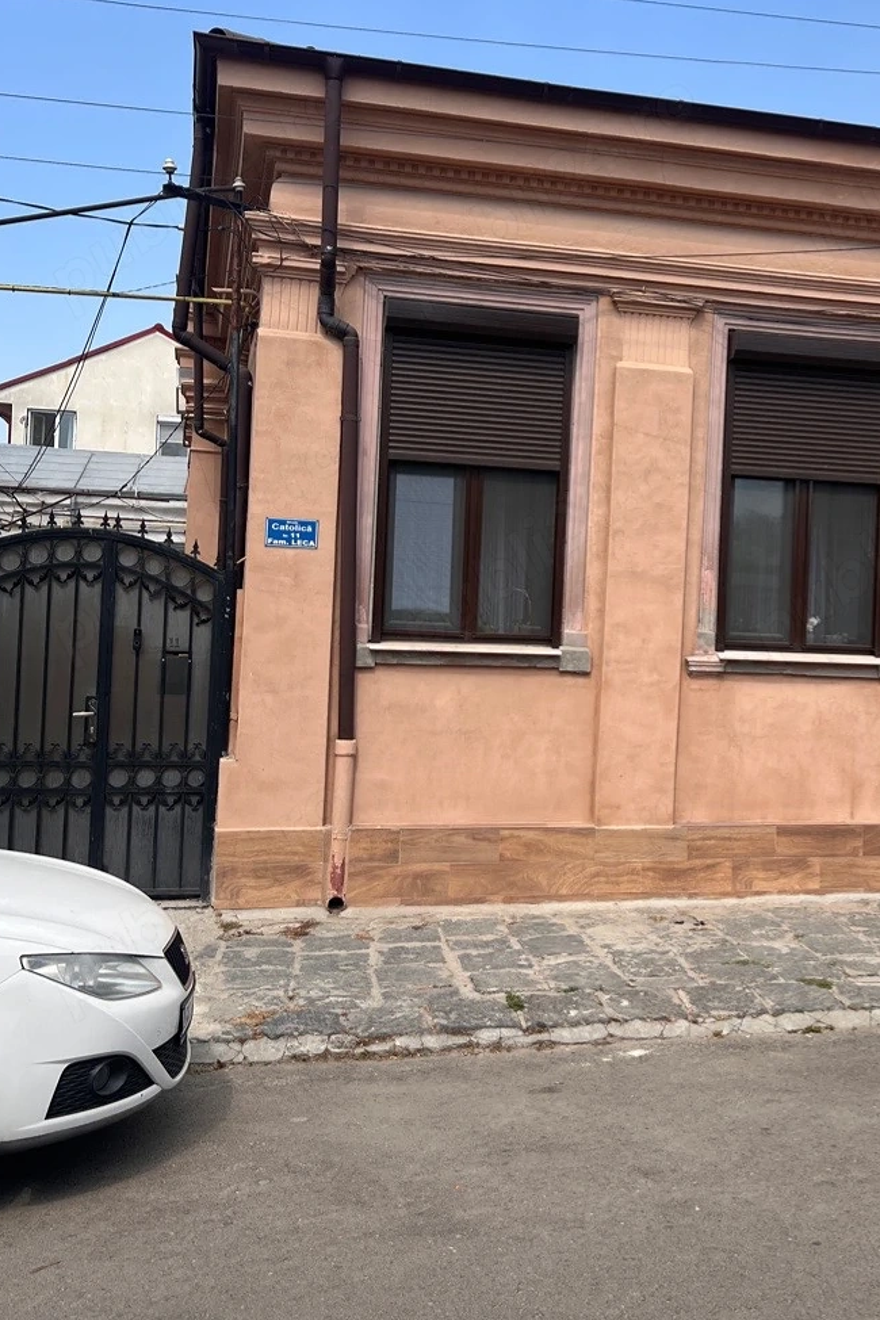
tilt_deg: +2.0
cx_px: 638
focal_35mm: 37
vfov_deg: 51.8
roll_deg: -3.5
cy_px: 598
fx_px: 1357
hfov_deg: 35.3
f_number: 1.5
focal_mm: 5.7
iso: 50
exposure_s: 1/3077
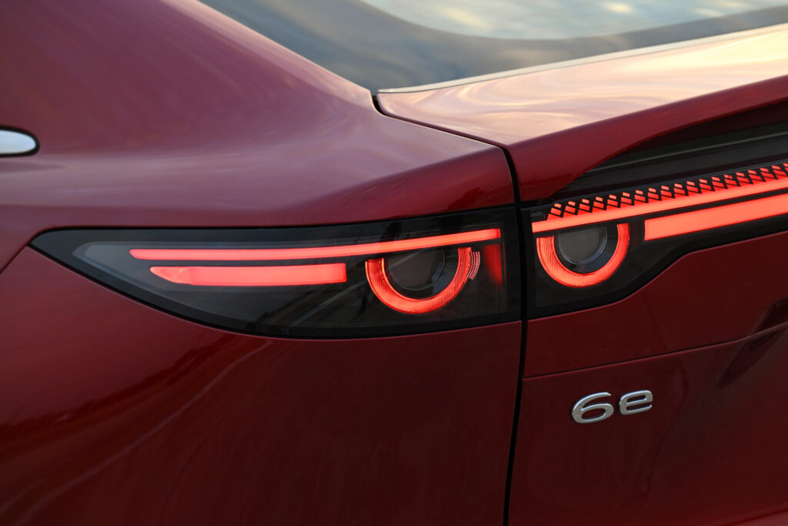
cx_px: 394
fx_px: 3174
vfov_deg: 9.5
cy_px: 263
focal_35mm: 145
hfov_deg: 14.2
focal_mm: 145
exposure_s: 1/160
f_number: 5.6
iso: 640
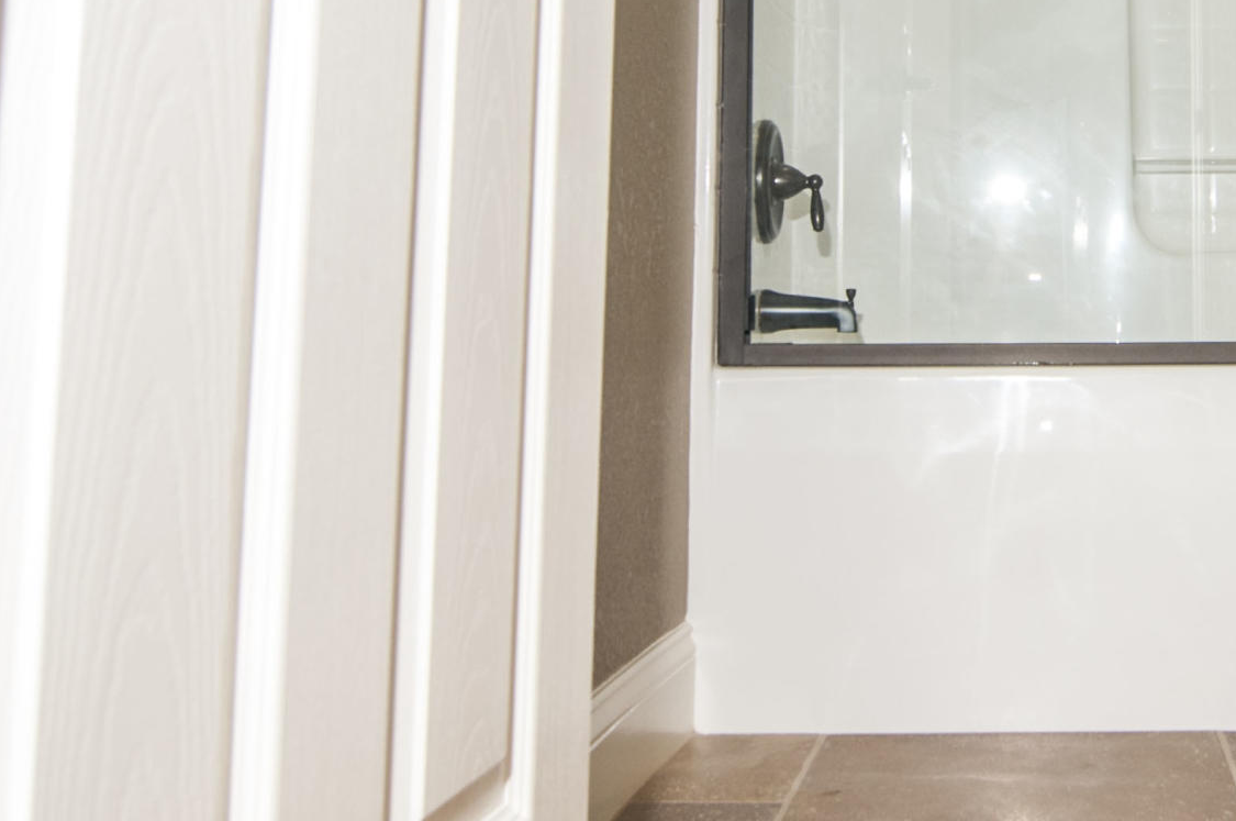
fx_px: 1646
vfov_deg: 26.8
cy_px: 43
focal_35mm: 48
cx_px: 1076
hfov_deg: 38.7
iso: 250
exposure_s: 1/60
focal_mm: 12
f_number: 5.6
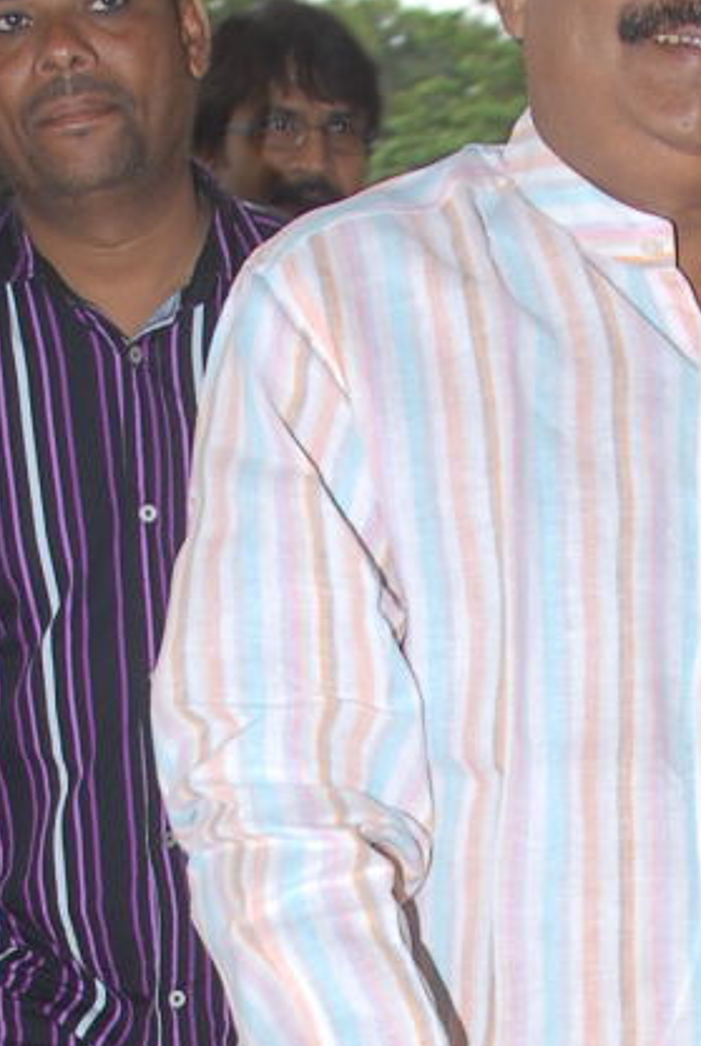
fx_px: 3694
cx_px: 598
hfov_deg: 10.8
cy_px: 1242
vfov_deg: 15.5
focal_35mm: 127
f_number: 5.6
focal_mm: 22
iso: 200
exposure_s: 1/125
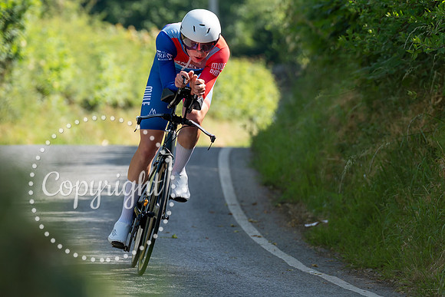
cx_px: 202
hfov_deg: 4.9
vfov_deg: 3.3
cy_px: 185
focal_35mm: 417
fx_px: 5160
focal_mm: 200
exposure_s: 1/1000
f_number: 4
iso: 400
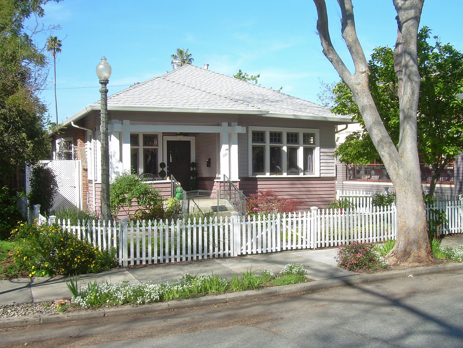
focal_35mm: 38
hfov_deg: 49.0
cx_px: 232
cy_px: 174
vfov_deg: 37.7
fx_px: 508
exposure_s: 1/250
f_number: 4.6
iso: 50
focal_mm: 6.3
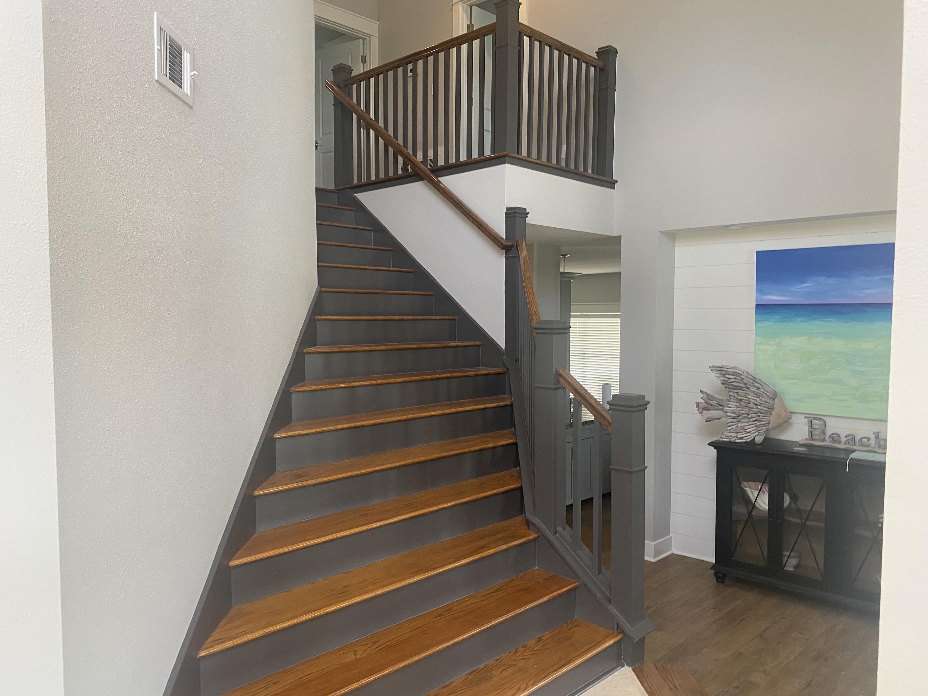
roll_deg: -0.4
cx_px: 464
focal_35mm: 26
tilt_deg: -1.3
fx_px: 697
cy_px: 348
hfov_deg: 67.3
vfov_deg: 53.1
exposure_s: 1/60
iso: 100
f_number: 1.8
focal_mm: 4.25
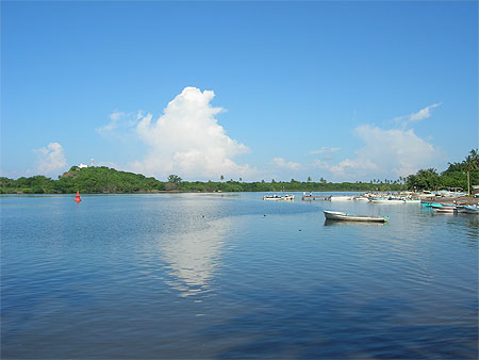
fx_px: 526
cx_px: 240
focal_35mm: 38
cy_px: 180
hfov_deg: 49.0
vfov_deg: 37.8
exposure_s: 1/687
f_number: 4.8
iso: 64
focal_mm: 7.8
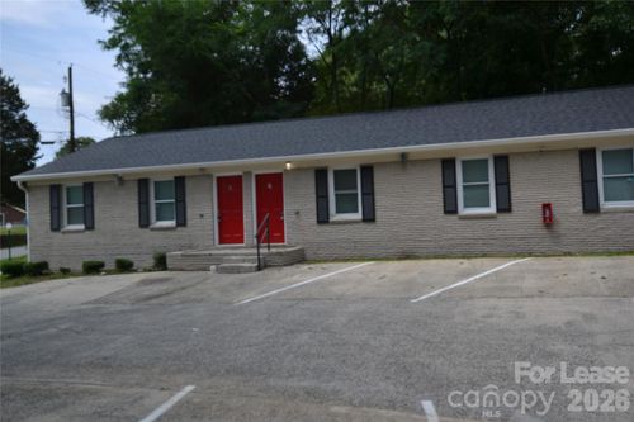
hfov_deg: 61.9
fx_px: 528
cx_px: 317
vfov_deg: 43.6
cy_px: 211
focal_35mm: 30
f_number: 7.1
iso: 100
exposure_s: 1/200
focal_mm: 20
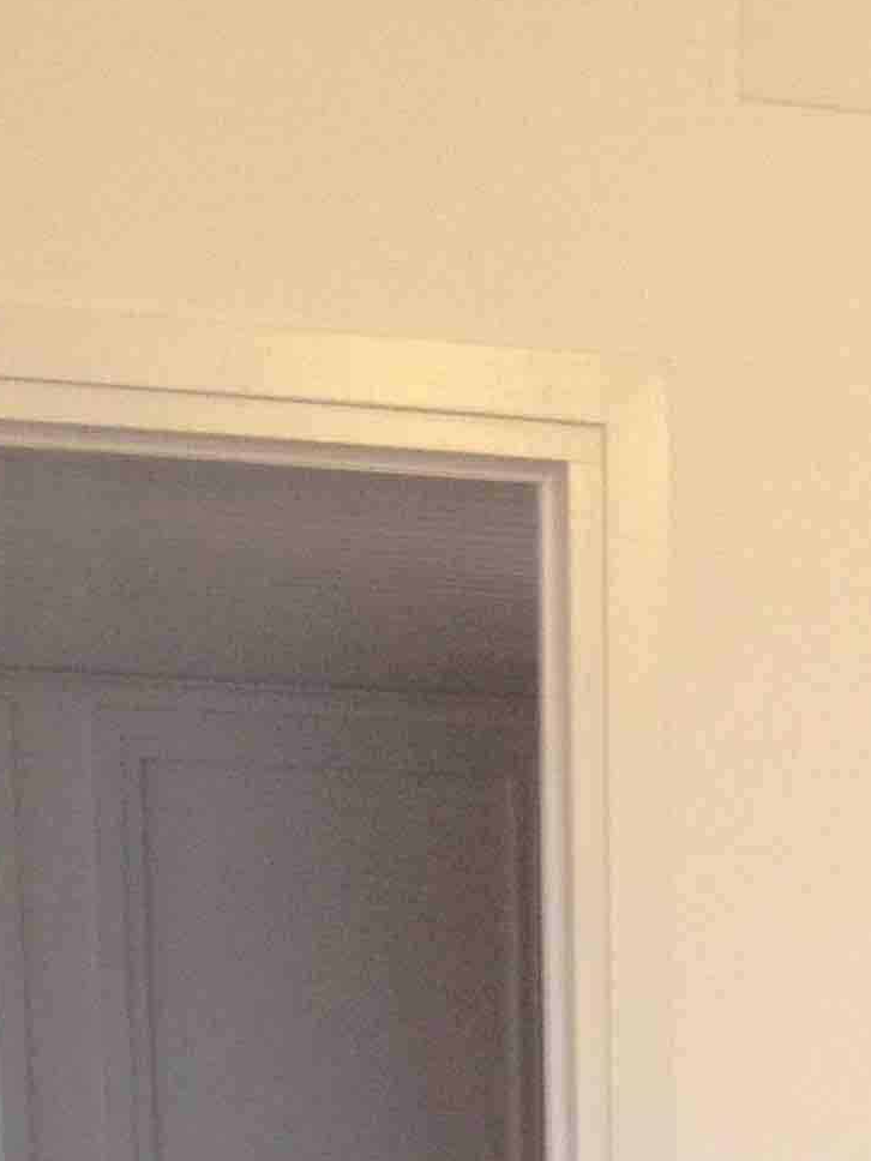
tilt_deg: -14.0
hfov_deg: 12.2
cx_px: 1089
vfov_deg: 15.2
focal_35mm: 118
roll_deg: -0.2
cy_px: 1843
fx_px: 3959
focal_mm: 4.28
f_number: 2.4
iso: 125
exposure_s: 1/20
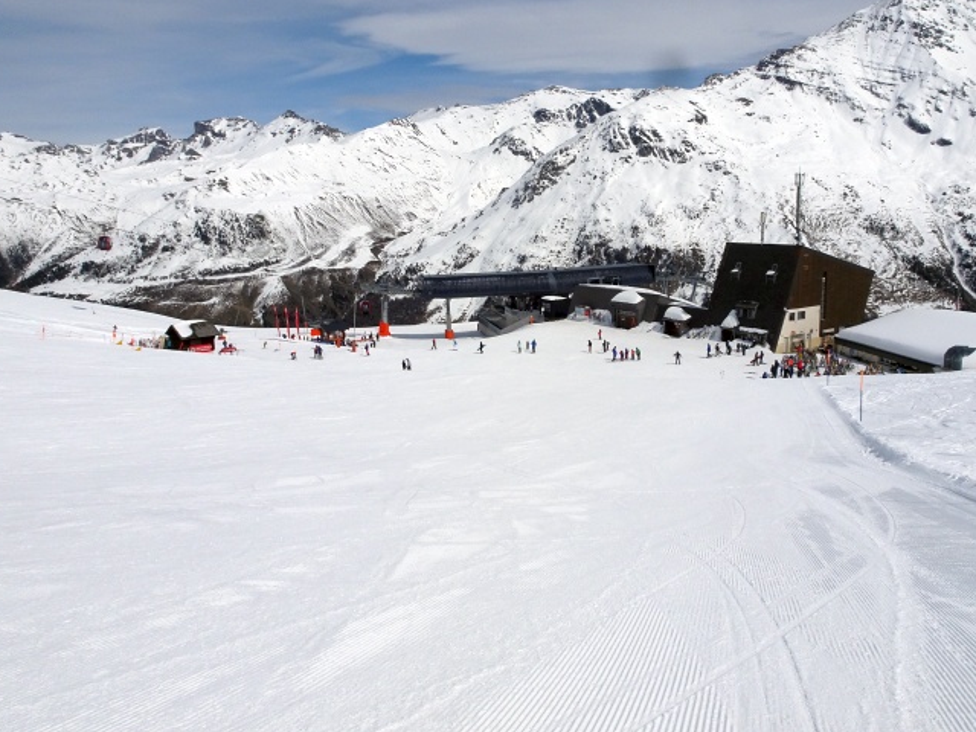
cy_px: 348
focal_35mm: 30
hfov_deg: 59.8
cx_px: 540
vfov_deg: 46.8
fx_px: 846
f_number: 5.6
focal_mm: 4.1
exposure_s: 1/2000
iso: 80
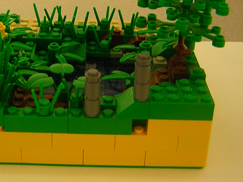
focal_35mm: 70
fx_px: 491
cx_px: 94
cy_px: 51
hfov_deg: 27.7
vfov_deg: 20.9
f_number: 2.6
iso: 50
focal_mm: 4.7
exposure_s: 1/6.7
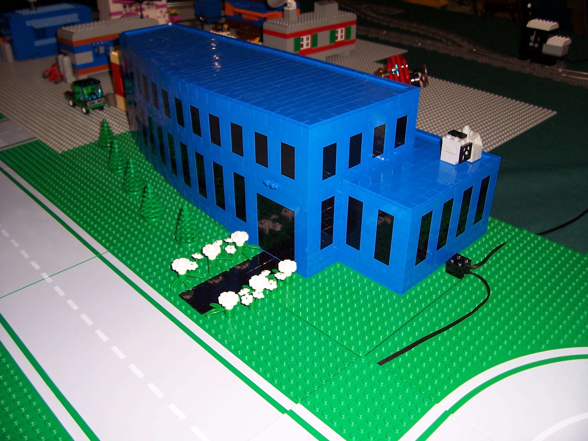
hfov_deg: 54.0
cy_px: 220
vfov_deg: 41.8
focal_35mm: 34
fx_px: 578
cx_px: 294
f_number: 2.7
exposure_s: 1/60
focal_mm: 5.6
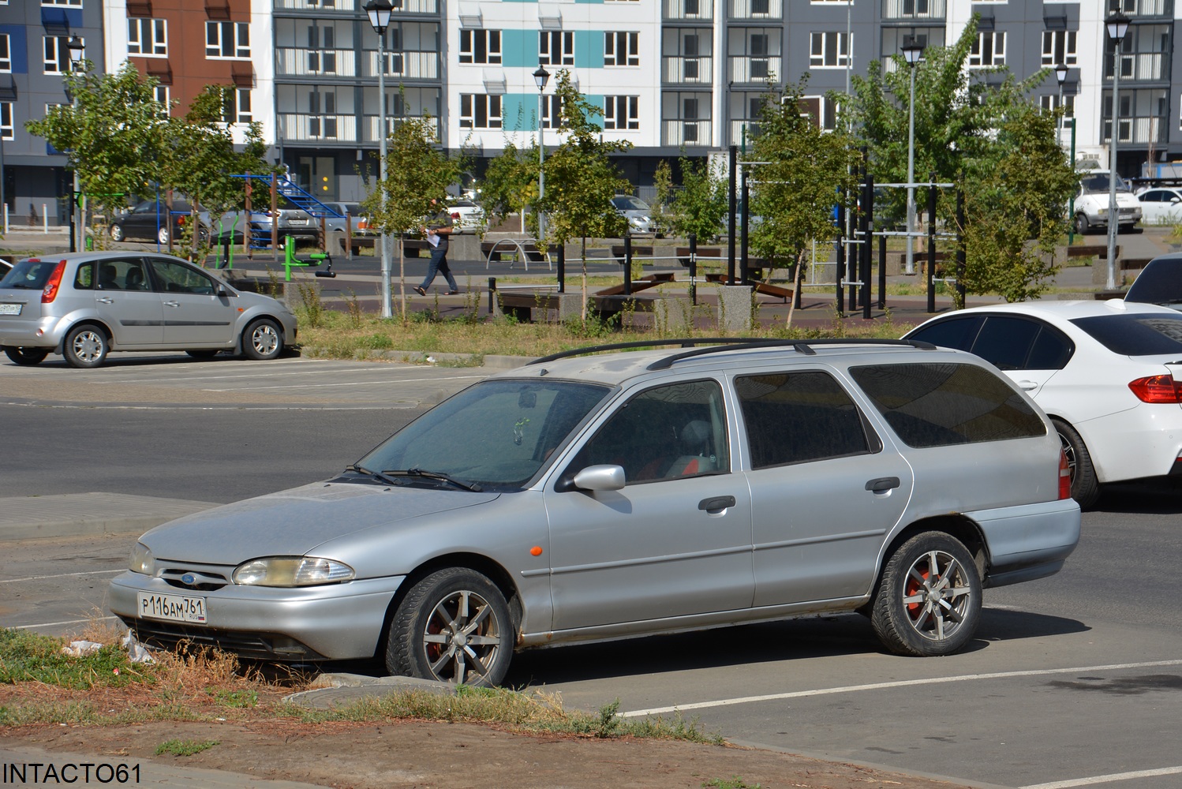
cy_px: 394
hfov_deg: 18.2
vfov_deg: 12.2
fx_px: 3695
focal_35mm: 112
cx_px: 591
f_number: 9
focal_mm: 75
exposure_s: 1/320
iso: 100
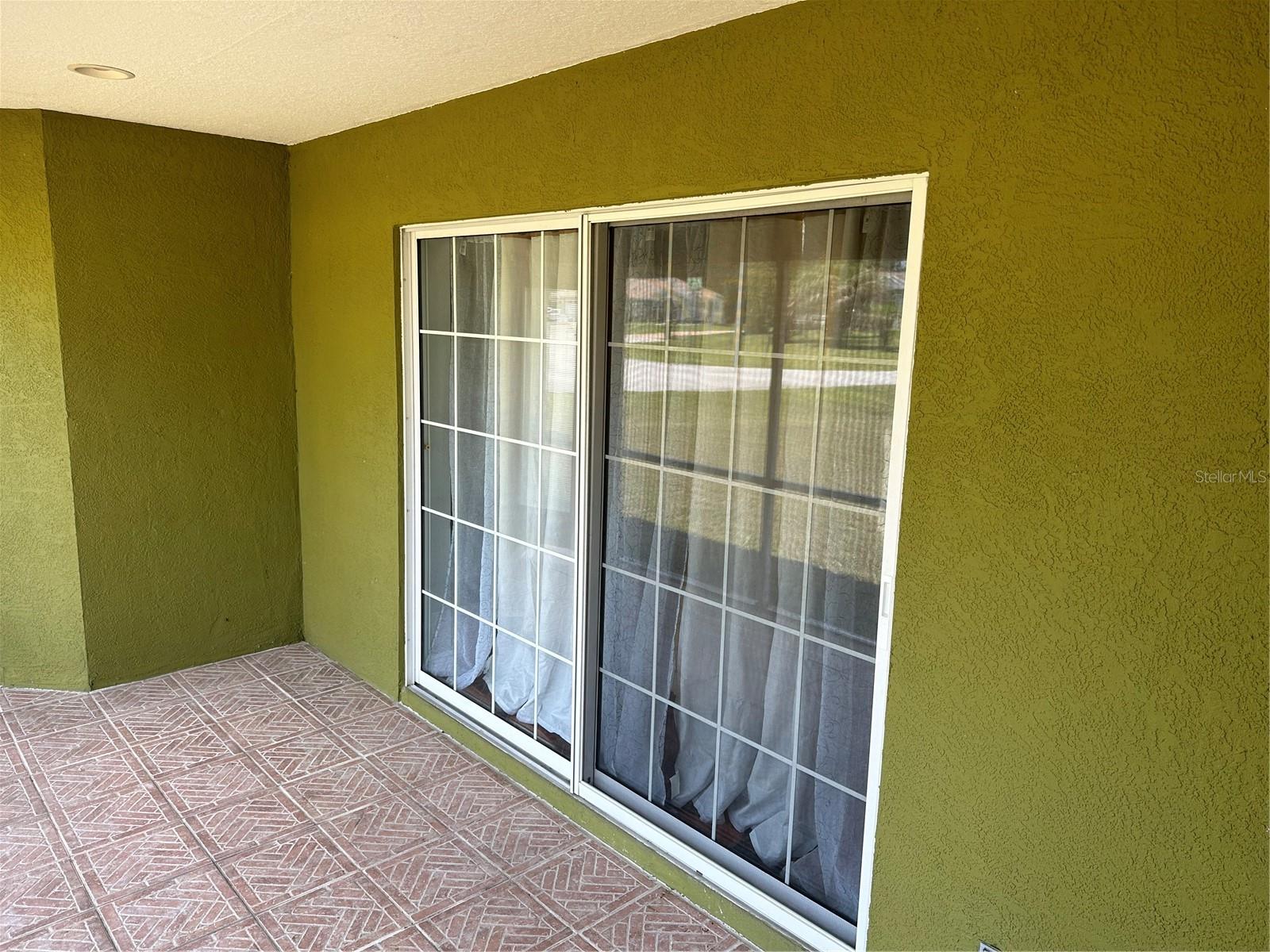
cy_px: 476
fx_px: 881
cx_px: 635
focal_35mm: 24
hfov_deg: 71.6
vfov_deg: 56.8
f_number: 1.78
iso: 64
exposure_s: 1/195
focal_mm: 6.86
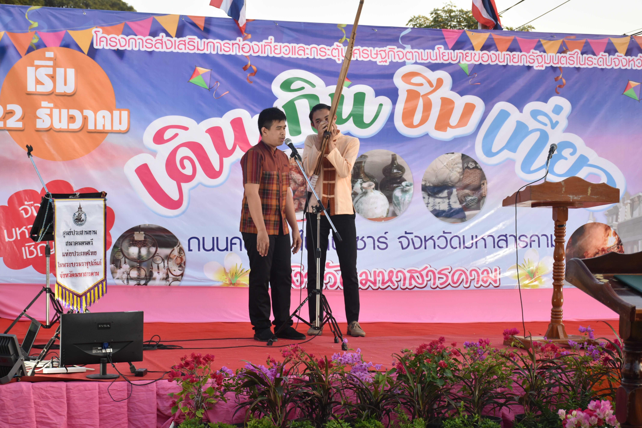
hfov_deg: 28.1
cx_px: 321
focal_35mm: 72
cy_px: 214
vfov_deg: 18.9
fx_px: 1284
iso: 400
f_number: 6.3
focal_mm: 48
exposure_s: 1/160
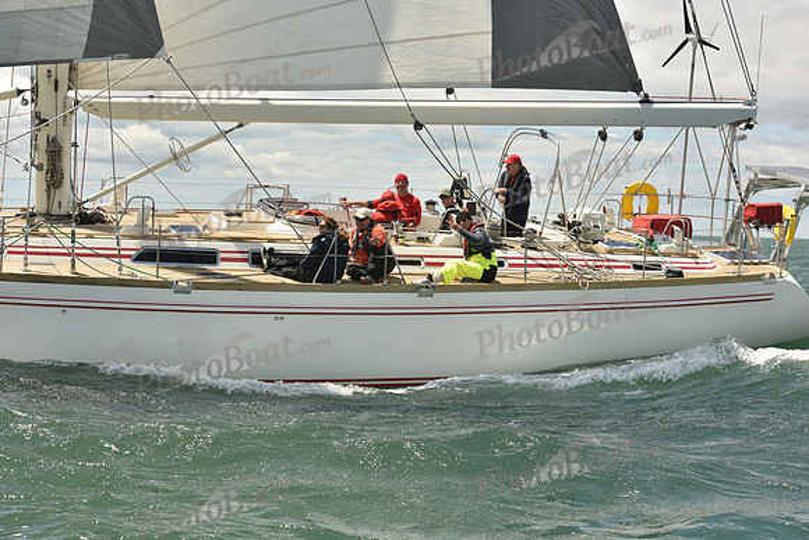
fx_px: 1798
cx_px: 404
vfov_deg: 17.1
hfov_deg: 25.4
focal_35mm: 80
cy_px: 270
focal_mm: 80
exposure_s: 1/800
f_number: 10
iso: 320
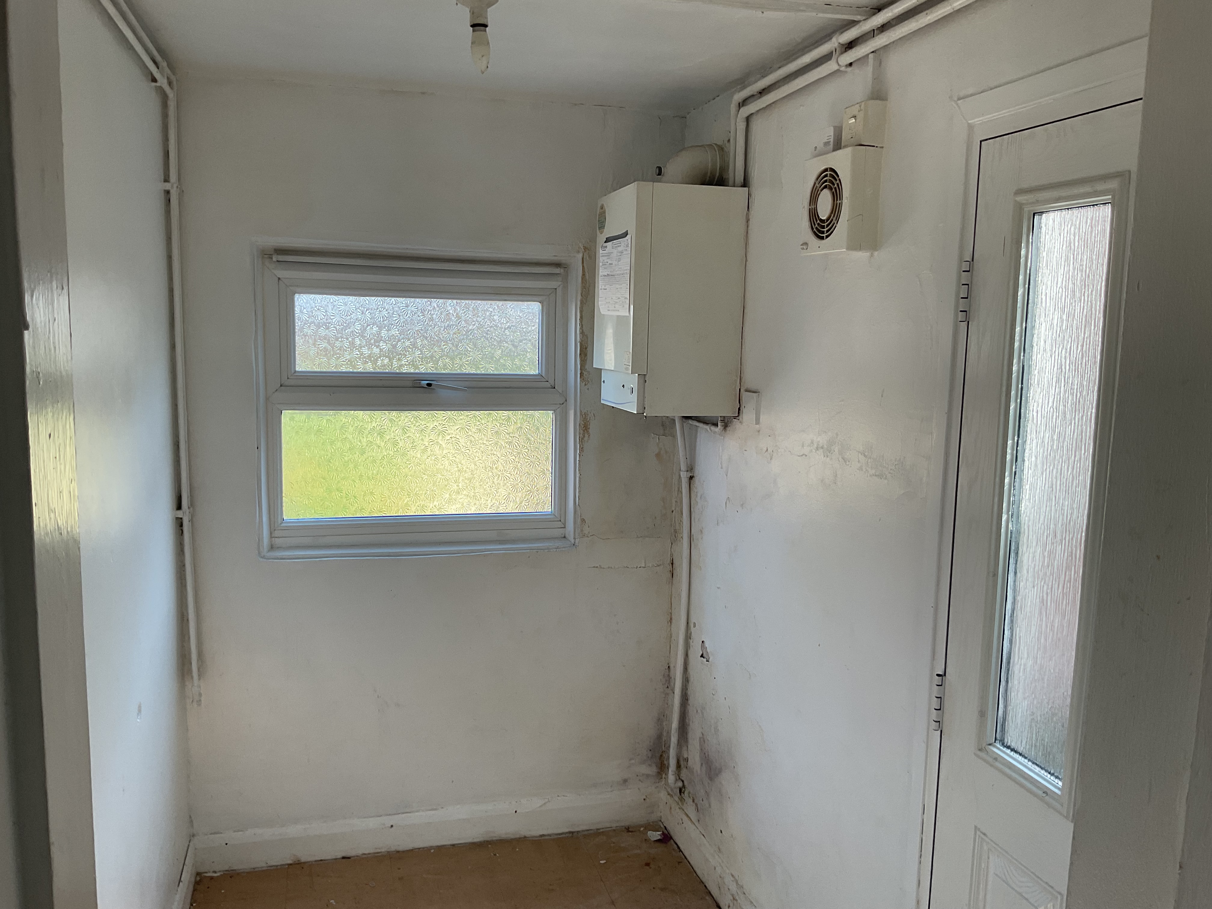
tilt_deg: -6.7
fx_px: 1015
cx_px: 606
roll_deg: -1.2
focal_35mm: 29
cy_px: 454
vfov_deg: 48.2
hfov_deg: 61.7
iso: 32
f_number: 1.8
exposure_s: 1/120
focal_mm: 3
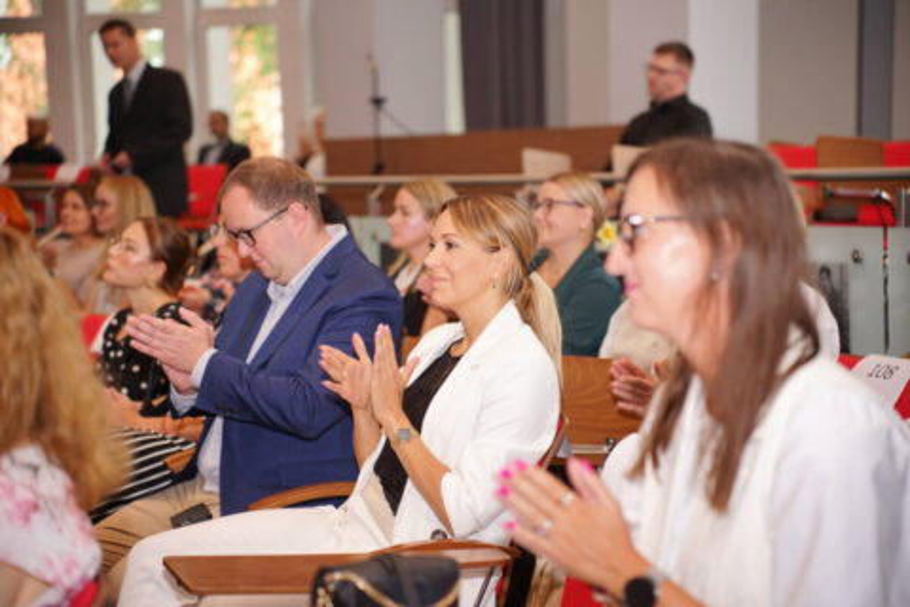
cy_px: 304
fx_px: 1896
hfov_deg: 27.0
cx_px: 455
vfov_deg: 18.2
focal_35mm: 75
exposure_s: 1/160
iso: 400
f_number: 2.8
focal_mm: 75
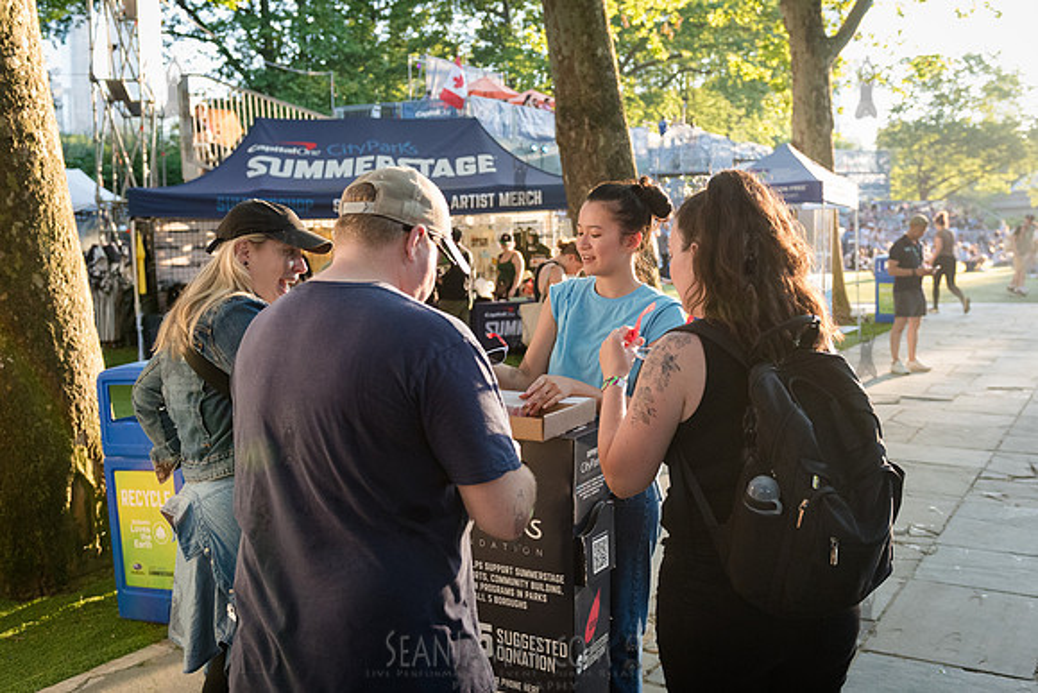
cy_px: 333
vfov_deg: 34.7
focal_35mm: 38
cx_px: 570
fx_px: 1109
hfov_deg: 50.1
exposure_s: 1/1250
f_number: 3.2
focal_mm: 31
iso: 2000
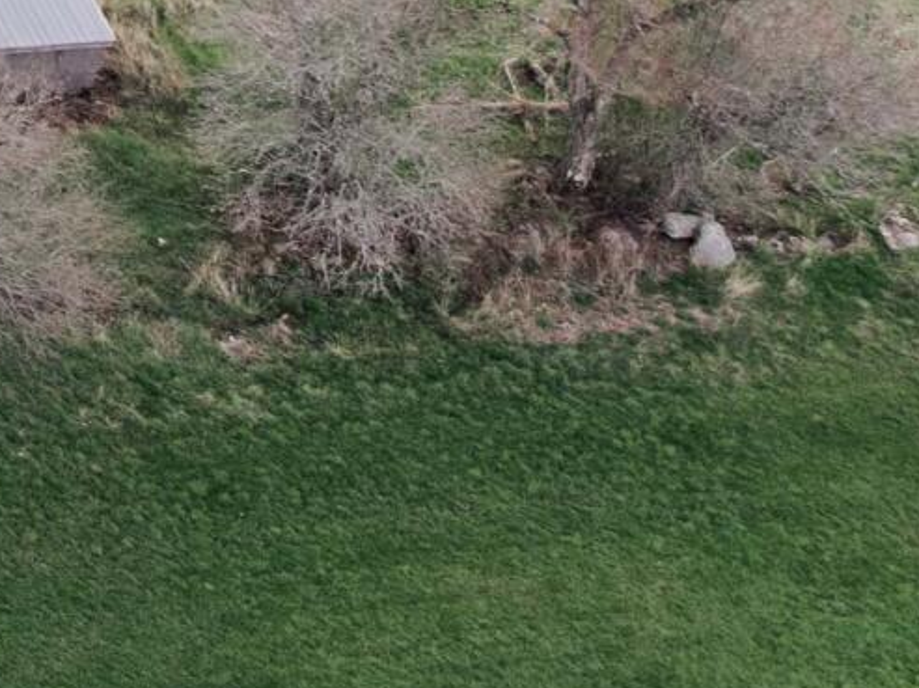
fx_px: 3873
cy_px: -832
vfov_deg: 9.3
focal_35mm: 146
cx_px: -1646
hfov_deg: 10.5
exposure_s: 1/800
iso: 100
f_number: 2.8
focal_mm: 12.29
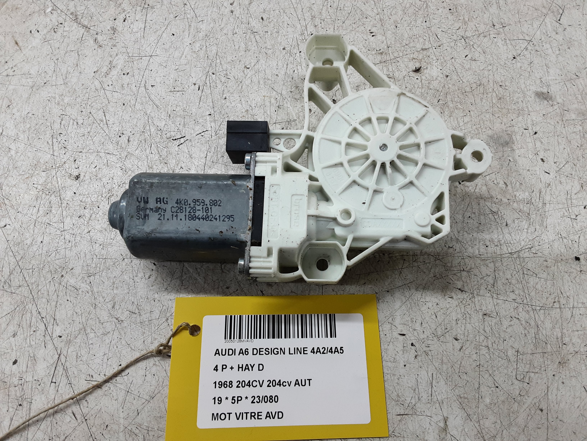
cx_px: 294
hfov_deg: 65.3
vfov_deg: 51.4
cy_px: 220
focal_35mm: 27
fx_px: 458
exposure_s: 1/50
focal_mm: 2.91
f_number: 1.9
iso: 80
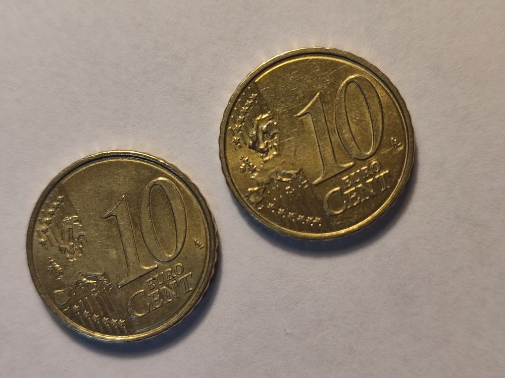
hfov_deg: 69.4
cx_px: 252
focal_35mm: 25
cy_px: 189
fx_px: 365
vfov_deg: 54.9
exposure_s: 1/100
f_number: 1.75
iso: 284
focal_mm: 5.96
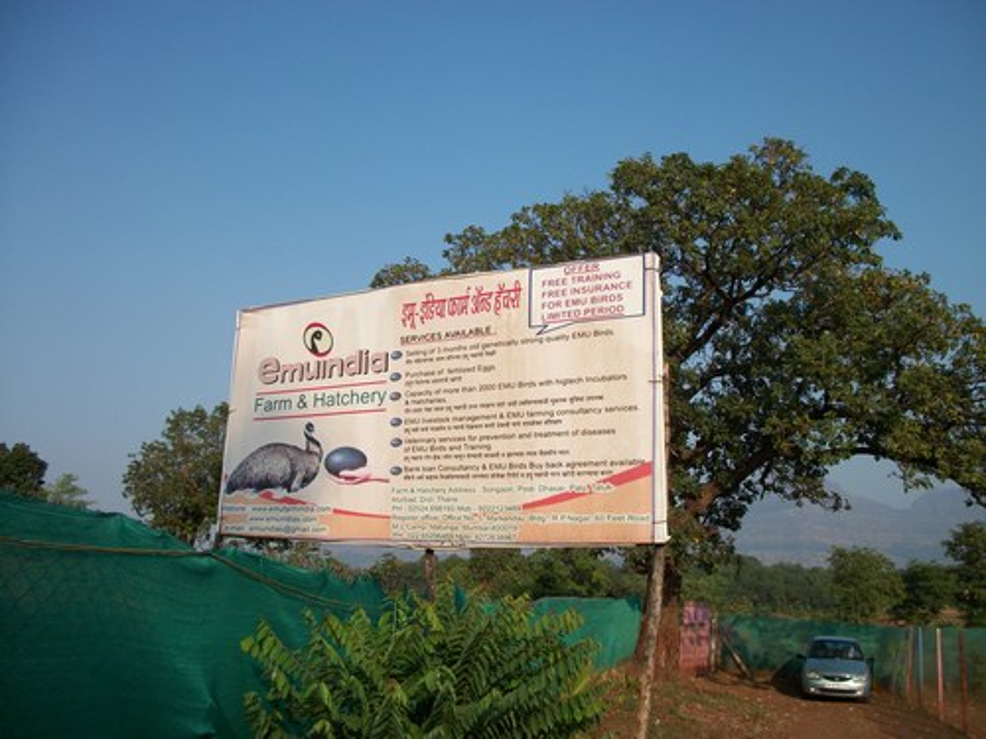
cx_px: 493
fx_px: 911
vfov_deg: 44.2
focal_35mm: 32
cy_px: 370
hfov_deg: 56.8
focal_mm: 5.7
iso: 80
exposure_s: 1/160
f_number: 8.8
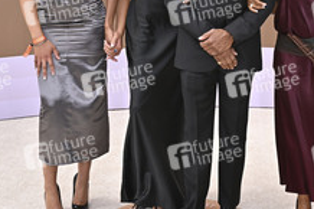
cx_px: 224
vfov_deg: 15.2
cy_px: 45
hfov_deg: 22.7
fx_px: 776
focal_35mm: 89
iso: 400
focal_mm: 43
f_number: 10
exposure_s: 1/320
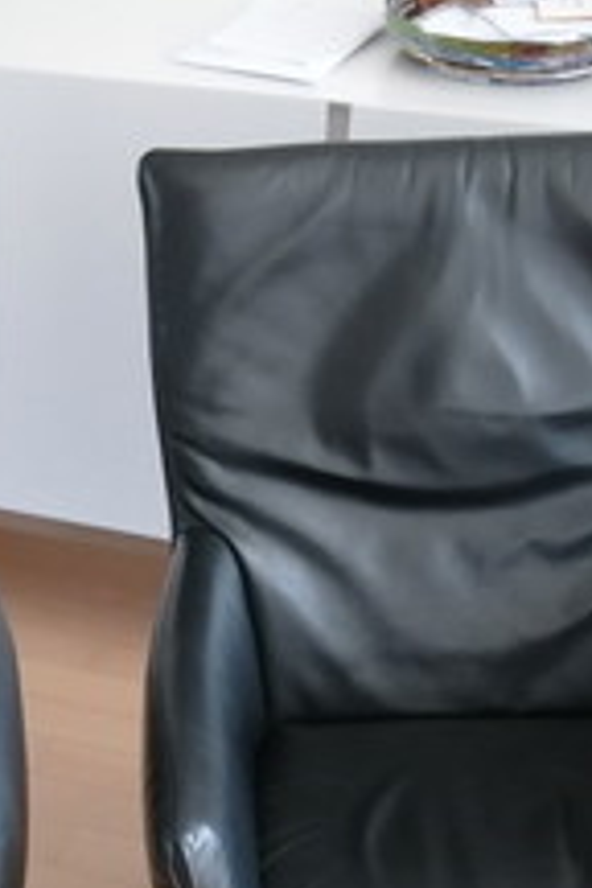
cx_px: 90
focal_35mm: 64
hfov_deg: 20.9
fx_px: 1579
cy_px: 719
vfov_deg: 30.6
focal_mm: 3.6
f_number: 1.8
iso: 160
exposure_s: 1/33.3
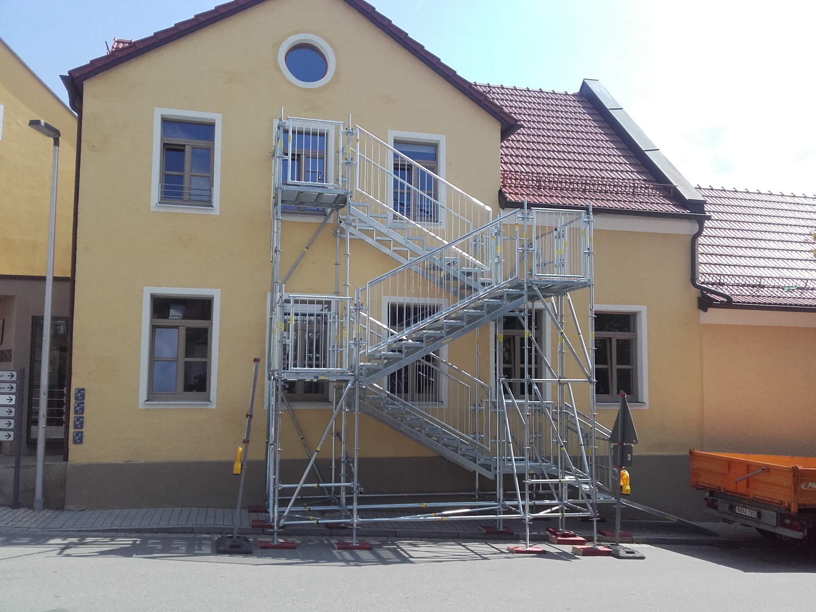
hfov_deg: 58.4
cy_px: 306
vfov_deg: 45.4
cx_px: 408
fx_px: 731
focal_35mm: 31
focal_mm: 3.31
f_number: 2.2
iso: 50
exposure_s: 1/1008
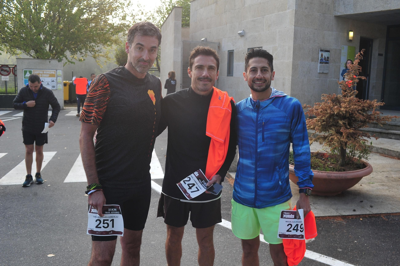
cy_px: 133
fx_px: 389
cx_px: 200
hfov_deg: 54.5
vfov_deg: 37.8
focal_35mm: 35
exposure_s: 1/500
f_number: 5.6
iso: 800
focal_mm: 35
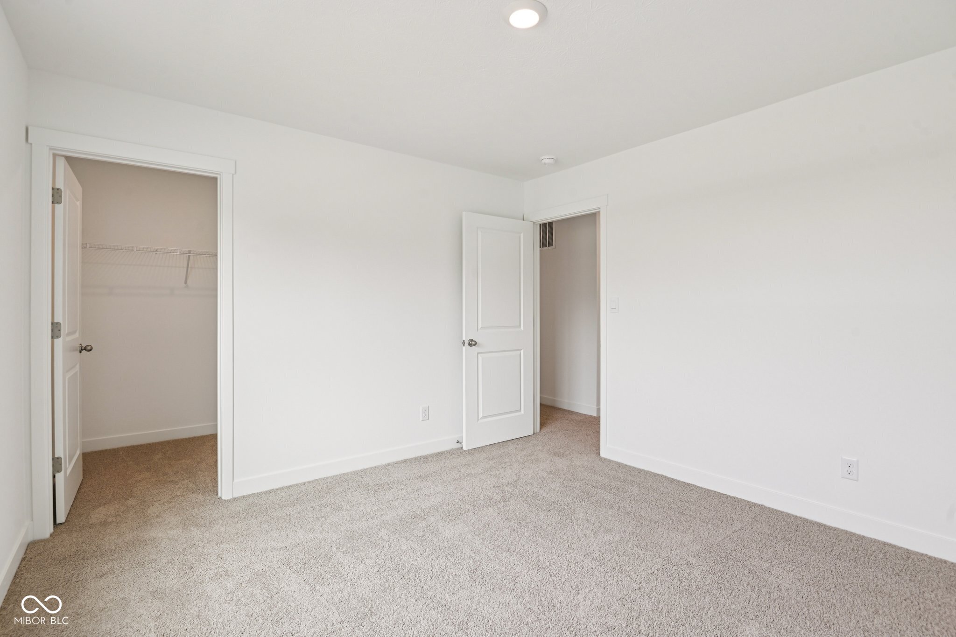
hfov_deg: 96.7
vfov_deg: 73.7
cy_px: 318
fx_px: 425
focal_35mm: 16
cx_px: 478
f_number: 8
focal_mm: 16
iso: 100
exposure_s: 1/30
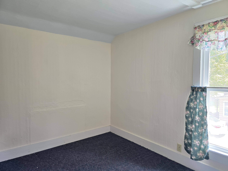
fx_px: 151
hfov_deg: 73.9
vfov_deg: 58.9
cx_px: 114
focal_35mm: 23
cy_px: 86
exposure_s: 1/120
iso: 125
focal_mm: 6.3
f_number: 1.7
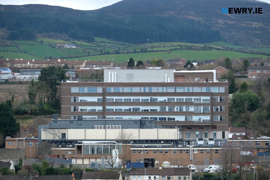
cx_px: 135
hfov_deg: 11.1
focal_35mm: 186
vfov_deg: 7.4
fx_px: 1395
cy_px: 90
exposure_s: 1/500
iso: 800
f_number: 5.6
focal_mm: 123.8
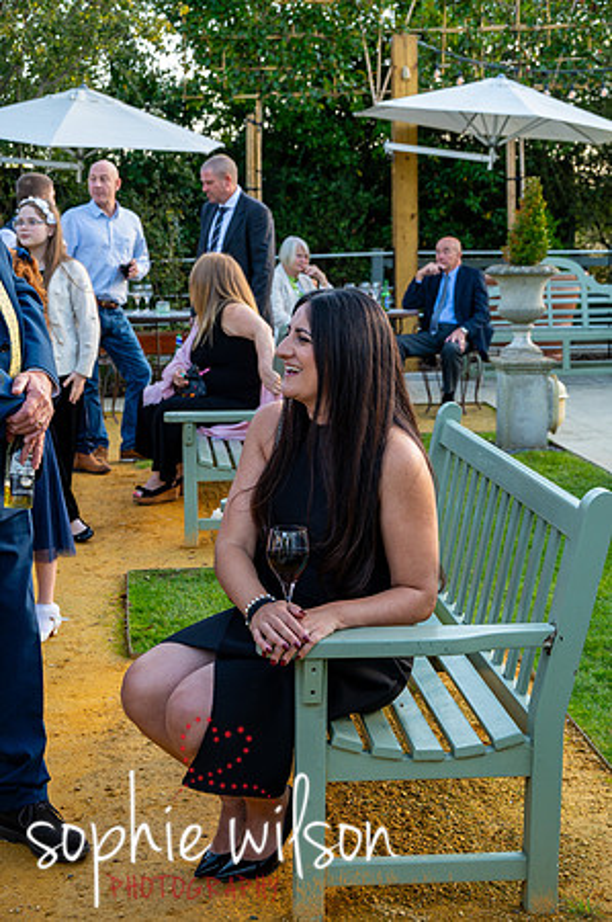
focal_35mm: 59
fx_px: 1508
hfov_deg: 22.9
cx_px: 306
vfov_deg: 34.0
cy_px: 461
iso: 800
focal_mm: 59
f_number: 8
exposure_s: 1/250
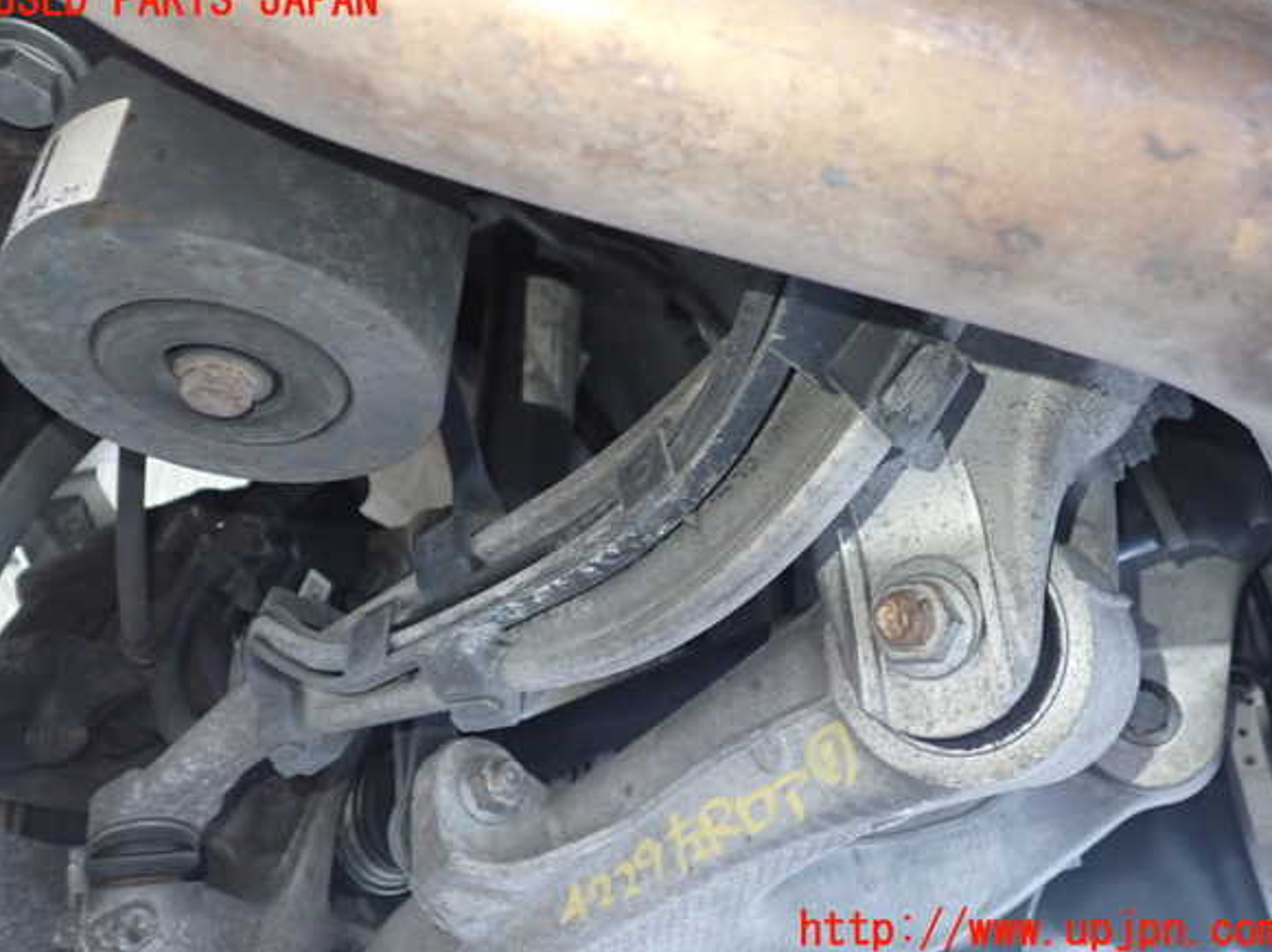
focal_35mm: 31
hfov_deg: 58.4
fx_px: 1138
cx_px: 637
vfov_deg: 45.4
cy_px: 466
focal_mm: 5.4
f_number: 2.3
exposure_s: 1/30
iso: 640
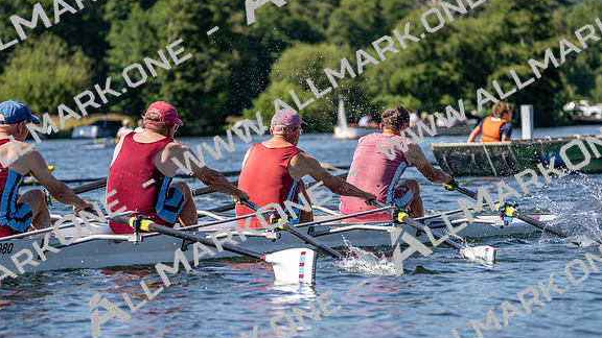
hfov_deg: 10.2
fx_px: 3368
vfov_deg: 5.8
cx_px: 301
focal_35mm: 211
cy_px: 178
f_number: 5.6
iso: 250
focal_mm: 200
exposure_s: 1/1600
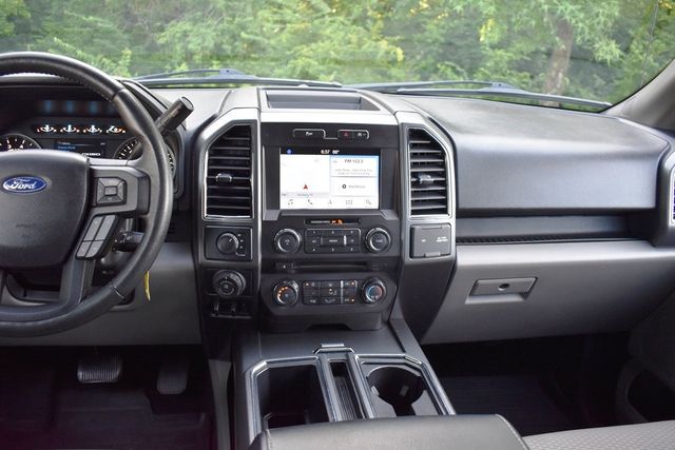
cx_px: 338
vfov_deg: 40.0
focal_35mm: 33
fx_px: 619
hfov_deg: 57.2
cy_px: 225
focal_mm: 22
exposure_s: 1/125
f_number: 3.8
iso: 900
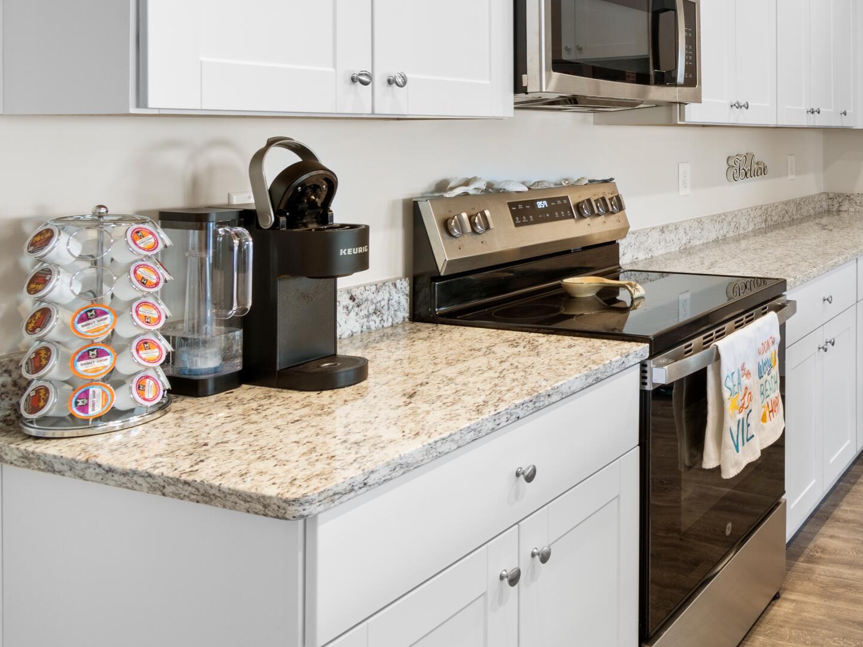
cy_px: 133
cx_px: 835
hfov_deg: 48.3
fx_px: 798
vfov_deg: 42.3
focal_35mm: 32
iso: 100
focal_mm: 11
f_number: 8
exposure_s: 1/2
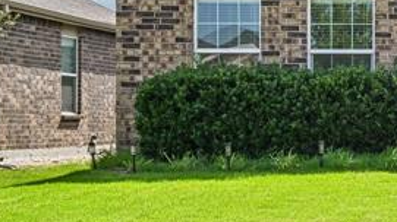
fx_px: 1084
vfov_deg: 11.7
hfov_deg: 18.9
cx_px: 552
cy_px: 61
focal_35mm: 103
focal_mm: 26
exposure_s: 1/1600
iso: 400
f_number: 8
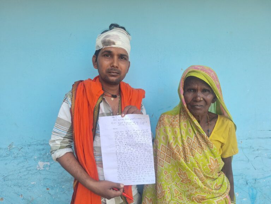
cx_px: 136
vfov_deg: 58.9
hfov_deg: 73.9
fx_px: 180
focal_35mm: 23
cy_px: 102
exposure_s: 1/175
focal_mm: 5.54
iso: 40
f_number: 1.8
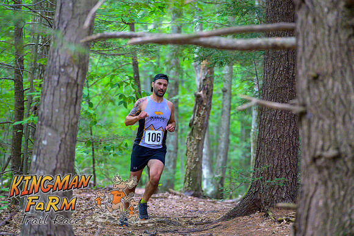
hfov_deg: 10.3
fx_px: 1965
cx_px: 177
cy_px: 118
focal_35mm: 200
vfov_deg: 6.9
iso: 8000
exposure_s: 1/200
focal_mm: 200
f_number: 4
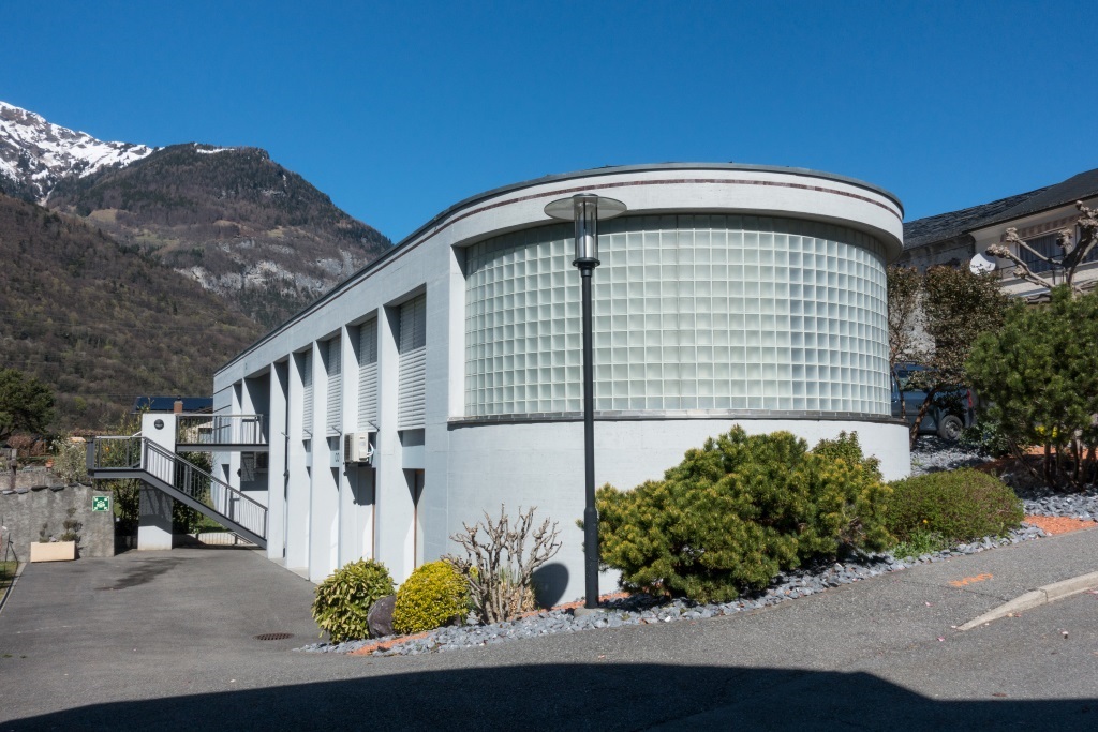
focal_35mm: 31
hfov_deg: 60.3
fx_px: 946
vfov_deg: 42.3
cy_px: 366
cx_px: 549
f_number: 8
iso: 125
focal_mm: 11.45
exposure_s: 1/640
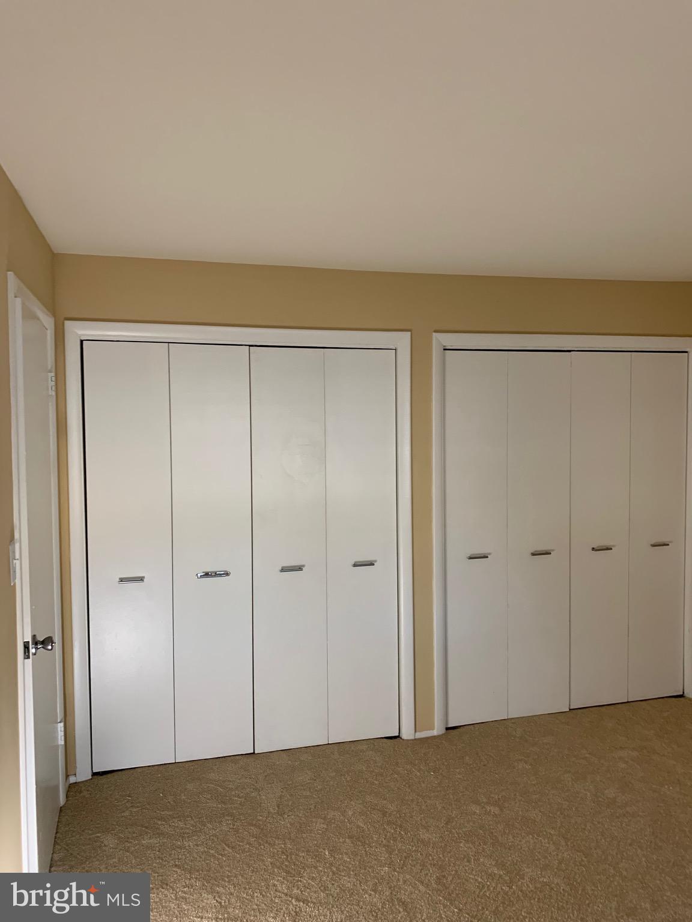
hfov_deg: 53.1
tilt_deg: +0.5
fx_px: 693
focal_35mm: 26
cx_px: 346
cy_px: 461
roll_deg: -1.5
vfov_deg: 67.3
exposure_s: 1/60
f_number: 1.8
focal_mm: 4.25
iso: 125
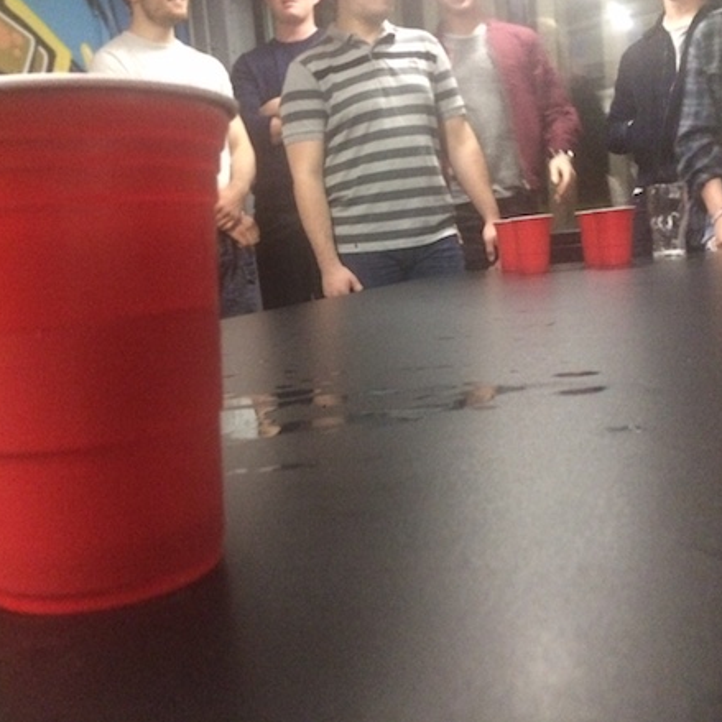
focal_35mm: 35
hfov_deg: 47.2
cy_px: 354
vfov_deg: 47.2
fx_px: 826
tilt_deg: -6.1
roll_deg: +5.9
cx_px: 327
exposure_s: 1/15
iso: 1600
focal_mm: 4.15
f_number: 2.2
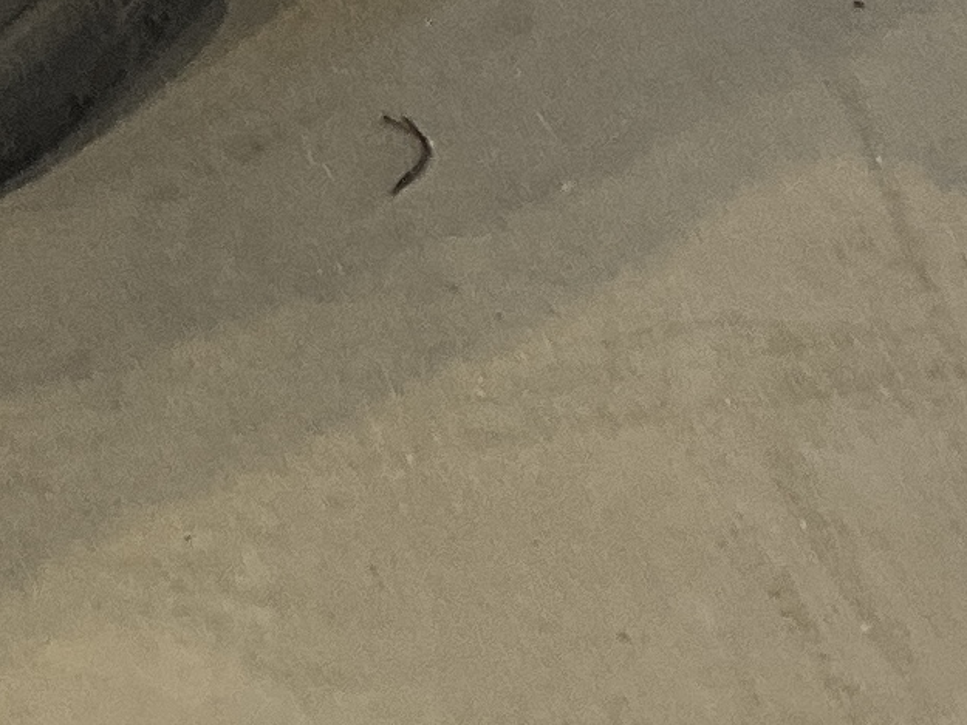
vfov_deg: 7.4
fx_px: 5225
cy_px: -1127
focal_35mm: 187
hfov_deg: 10.5
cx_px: 183
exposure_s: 1/120
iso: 50
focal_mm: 3
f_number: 1.8
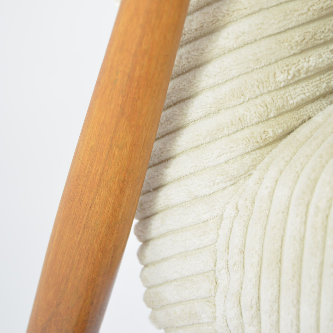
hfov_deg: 17.4
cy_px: 91
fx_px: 1088
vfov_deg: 17.3
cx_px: 168
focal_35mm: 100
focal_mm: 52
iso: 720
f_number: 5.6
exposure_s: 1/60
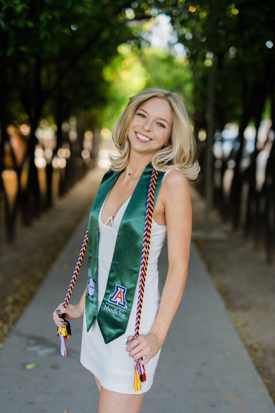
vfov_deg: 38.9
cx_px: 139
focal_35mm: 51
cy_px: 207
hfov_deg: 26.4
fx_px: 585
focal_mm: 50
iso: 140
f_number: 1.8
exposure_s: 1/160
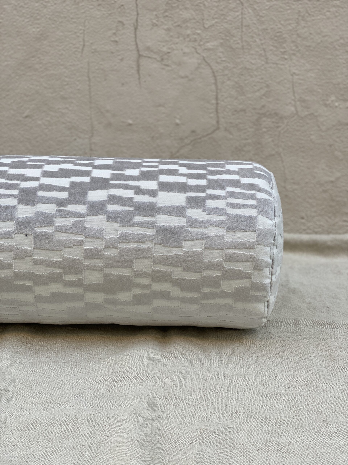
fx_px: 697
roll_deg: +0.3
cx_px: 174
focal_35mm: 52
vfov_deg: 36.8
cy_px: 232
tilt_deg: -16.2
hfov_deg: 28.0
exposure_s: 1/122
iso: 64
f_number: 2
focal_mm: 6
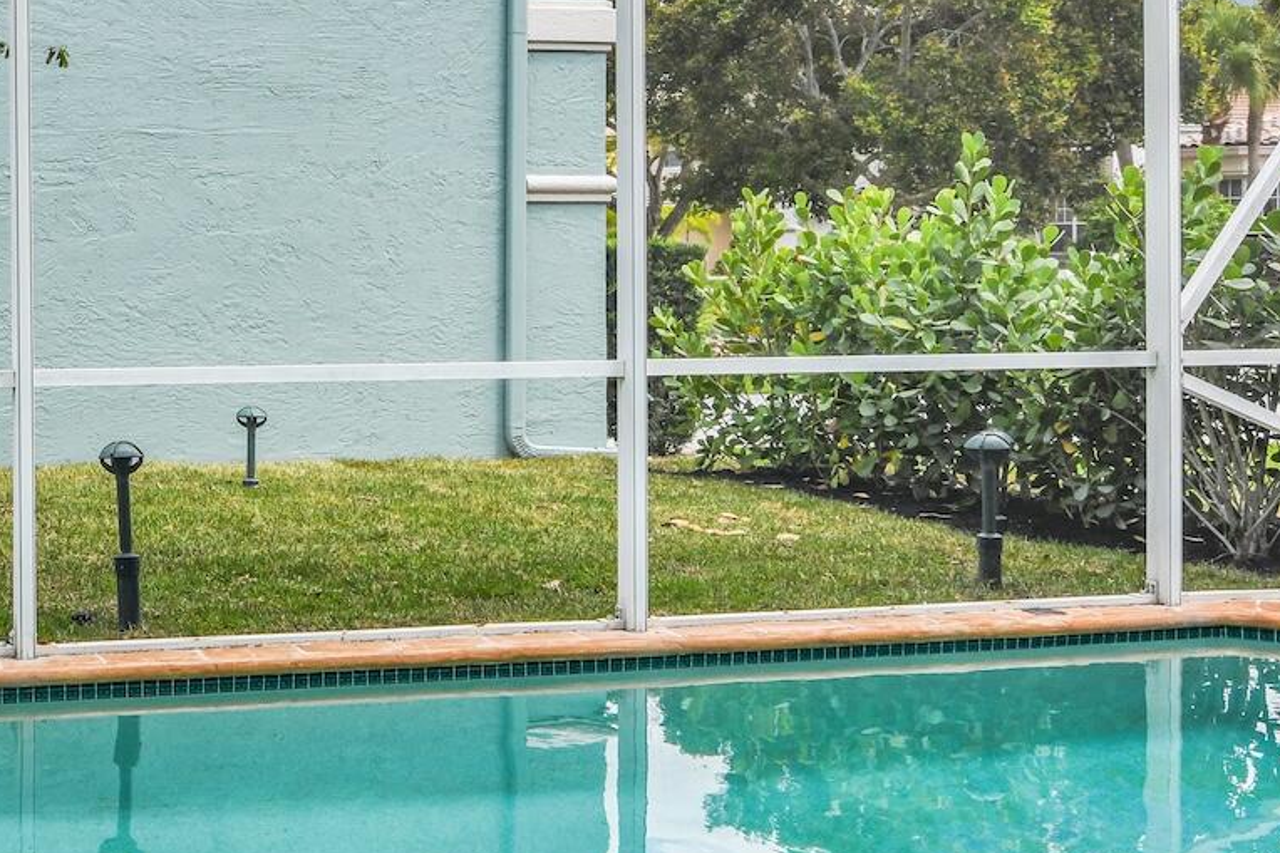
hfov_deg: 36.8
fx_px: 1742
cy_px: 226
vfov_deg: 27.2
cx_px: 48
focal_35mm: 49
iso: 200
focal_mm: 16
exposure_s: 1/125
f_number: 11
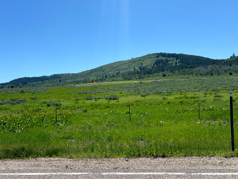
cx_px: 117
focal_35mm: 31
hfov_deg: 58.4
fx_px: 213
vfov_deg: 45.4
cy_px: 85
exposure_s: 1/3205
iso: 50
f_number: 1.6
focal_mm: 5.96
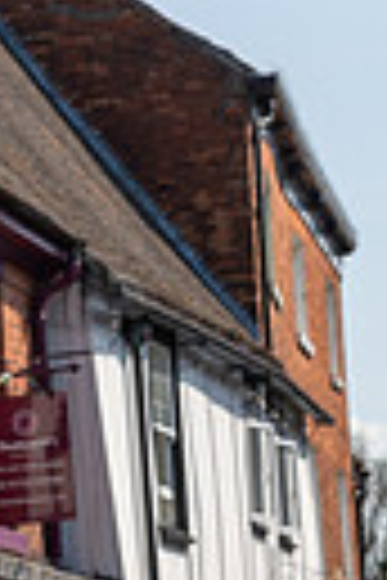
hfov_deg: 5.2
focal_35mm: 261
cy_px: 796
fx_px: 4208
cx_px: 428
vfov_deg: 7.8
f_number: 7.1
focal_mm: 75
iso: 100
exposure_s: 1/400
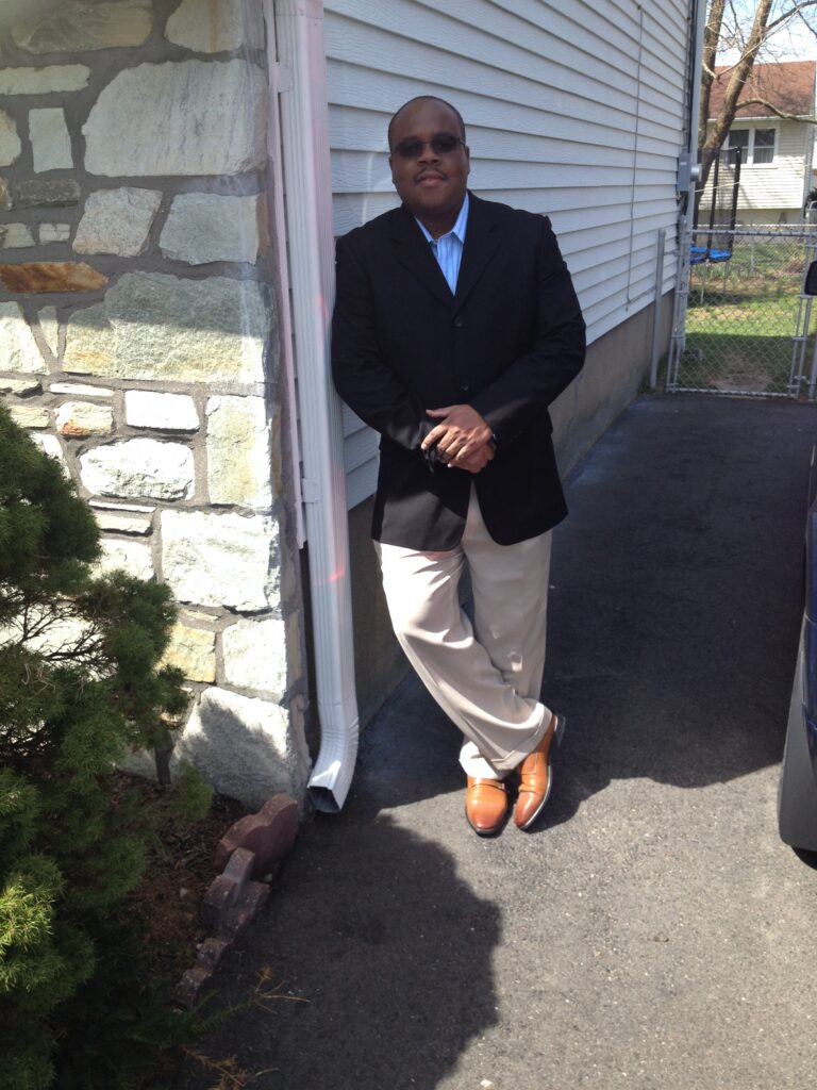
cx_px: 408
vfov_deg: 52.6
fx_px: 1101
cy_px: 545
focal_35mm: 35
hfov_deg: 40.7
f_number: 2.4
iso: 50
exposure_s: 1/552
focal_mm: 4.28
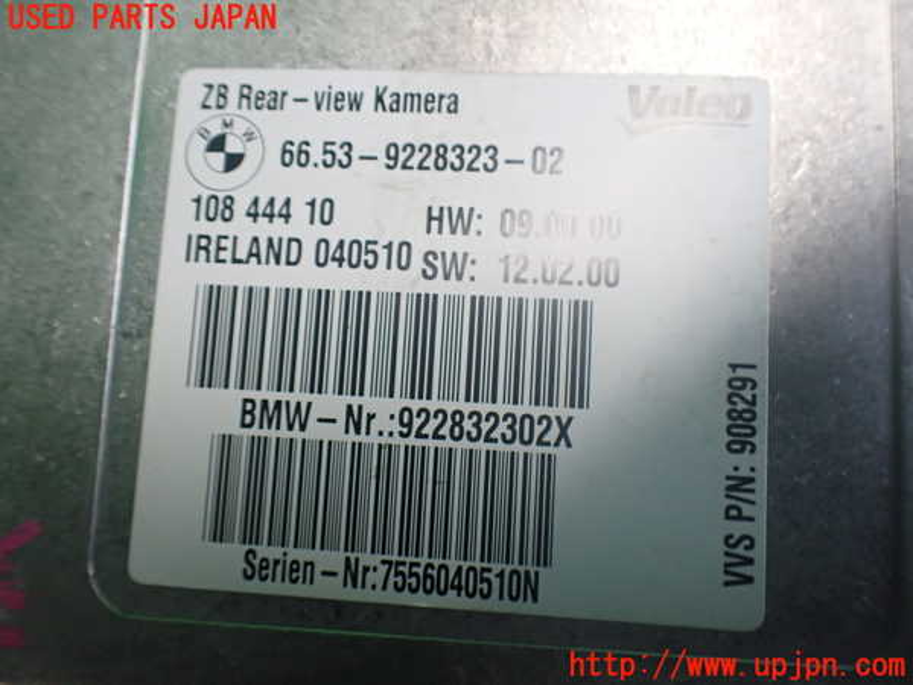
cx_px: 456
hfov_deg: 60.0
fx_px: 791
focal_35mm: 30
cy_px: 342
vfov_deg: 46.8
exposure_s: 1/125
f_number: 2.3
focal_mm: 5.4
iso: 500
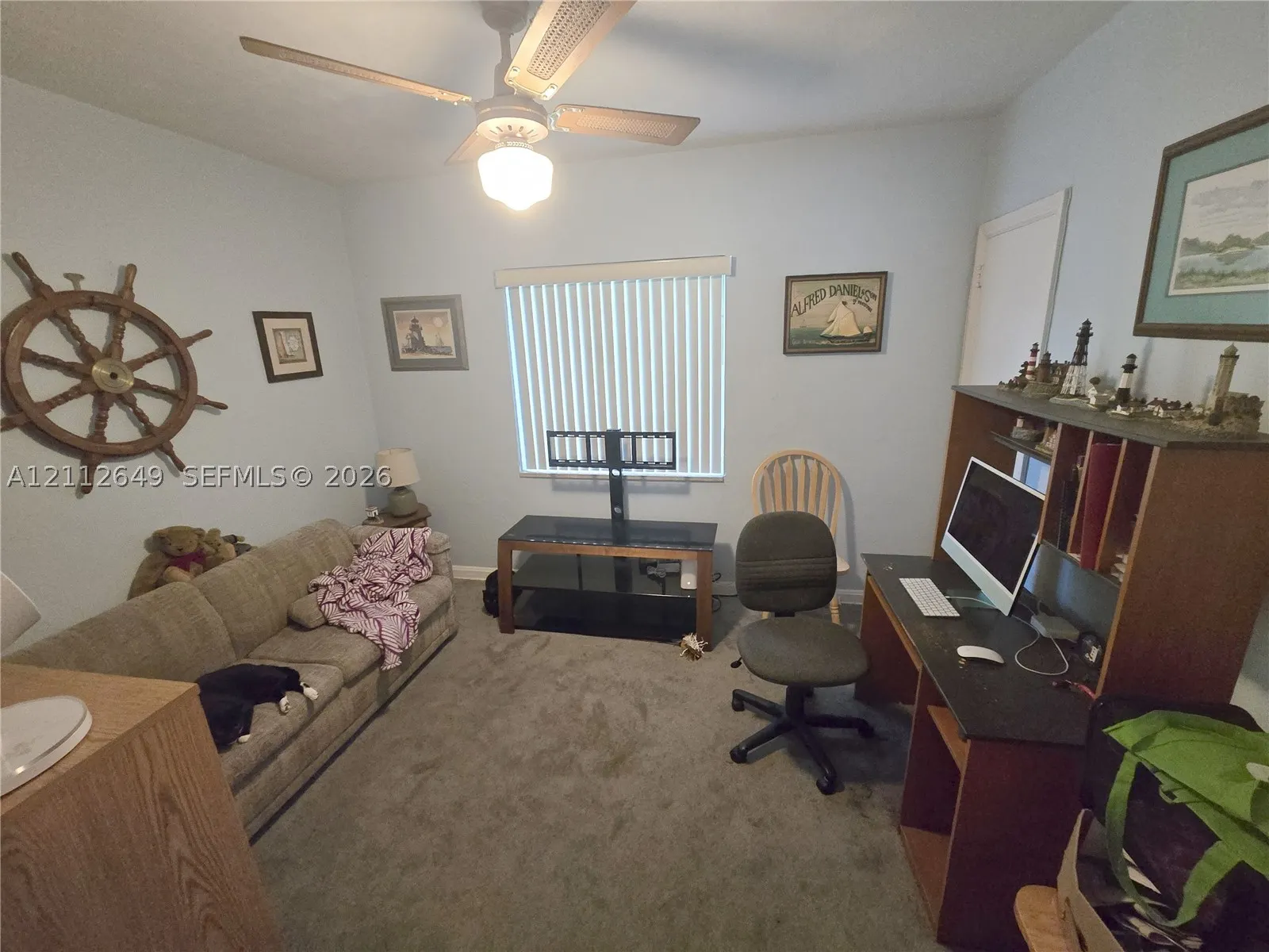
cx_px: 634
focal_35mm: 13
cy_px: 476
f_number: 2.2
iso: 1000
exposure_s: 1/60
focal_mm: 2.2
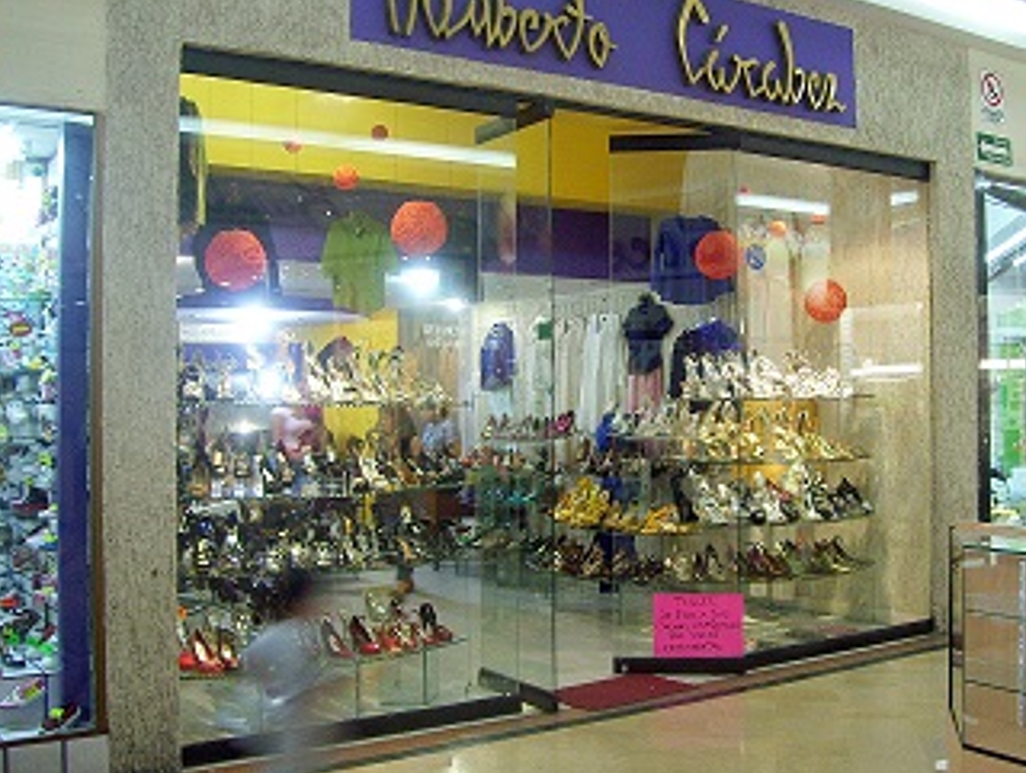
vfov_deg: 36.0
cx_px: 532
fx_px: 1187
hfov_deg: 46.7
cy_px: 356
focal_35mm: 40
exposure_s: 1/13
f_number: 2.7
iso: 160
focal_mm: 6
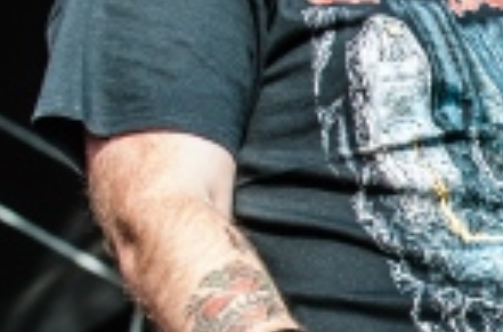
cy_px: 248
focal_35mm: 344
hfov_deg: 6.0
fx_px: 4791
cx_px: 701
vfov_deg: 4.0
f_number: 5.6
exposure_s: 1/400
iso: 400
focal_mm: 70
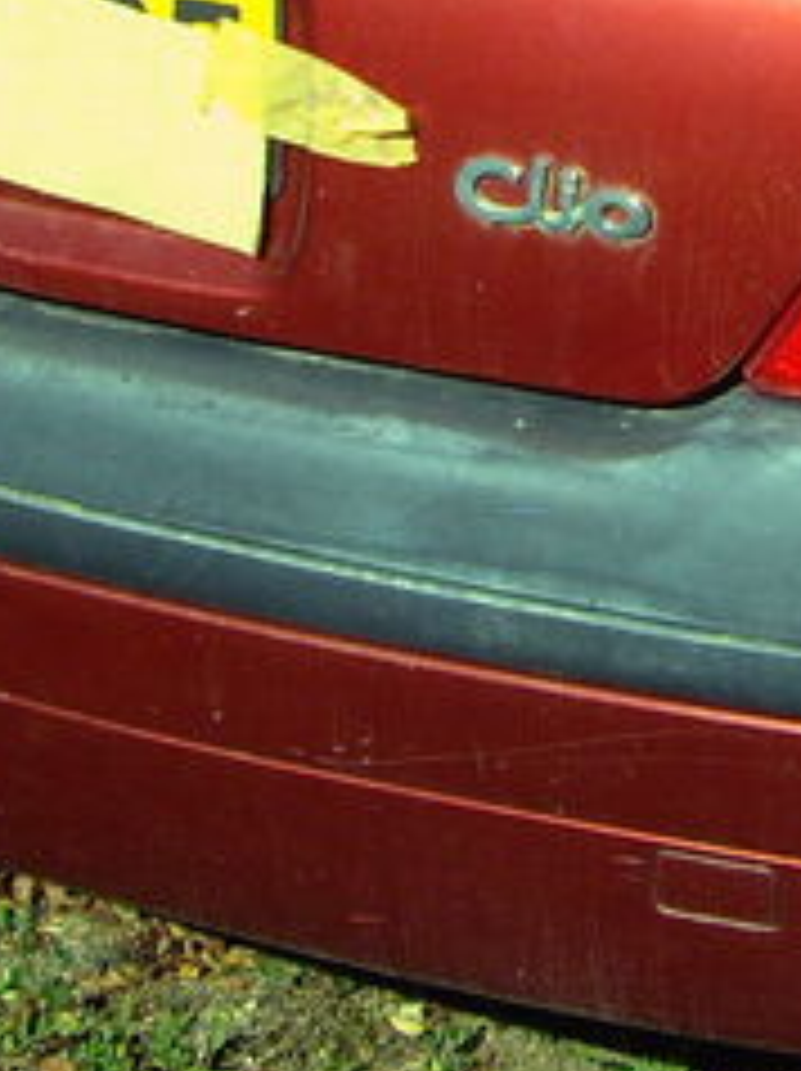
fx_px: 4945
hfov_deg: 9.2
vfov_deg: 12.1
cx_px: 819
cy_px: -234
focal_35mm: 160
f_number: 2.8
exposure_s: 1/400
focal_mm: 7.9
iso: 64
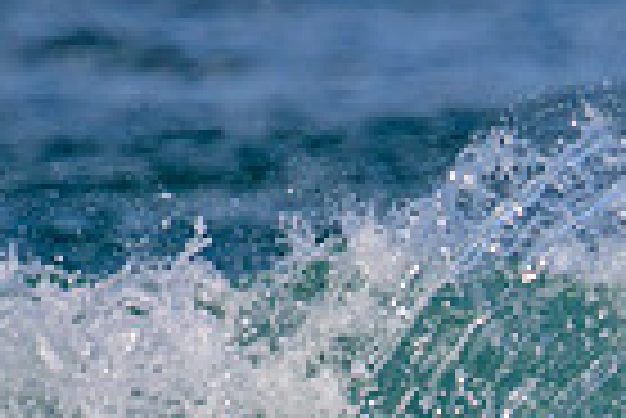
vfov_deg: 0.4
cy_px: 698
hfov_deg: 0.5
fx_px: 65658
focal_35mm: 3772
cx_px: 830
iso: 720
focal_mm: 800
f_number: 11
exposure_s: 1/2000
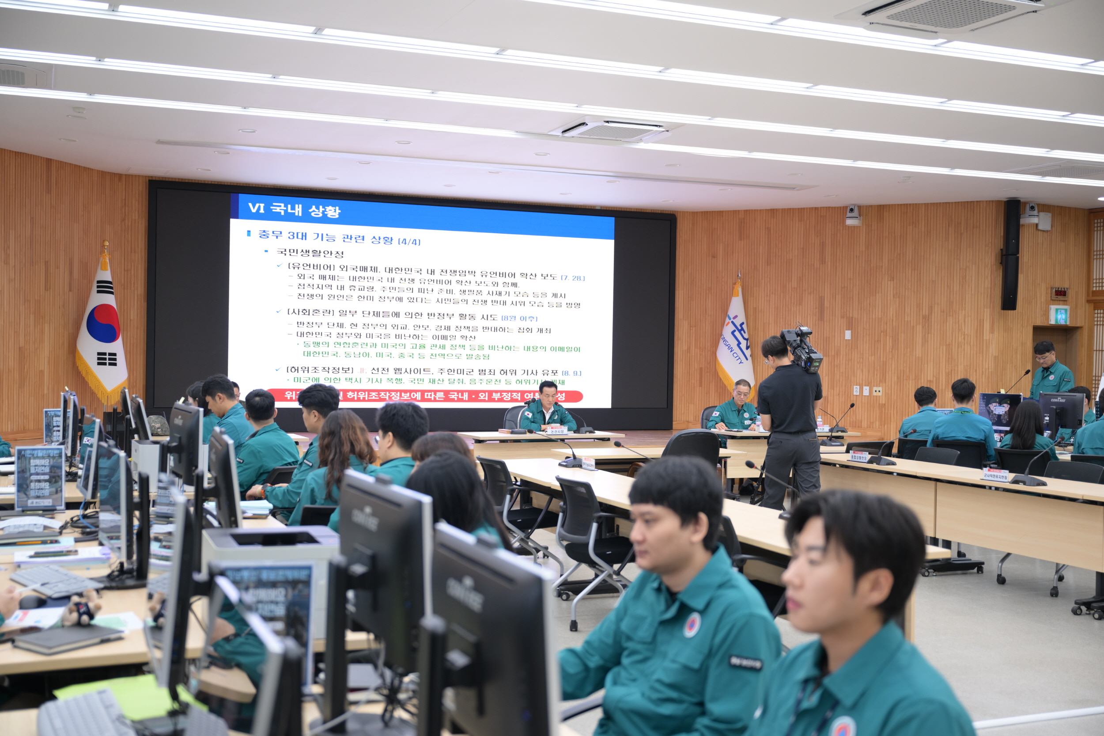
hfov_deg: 48.5
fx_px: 1226
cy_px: 368
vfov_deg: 33.4
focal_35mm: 40
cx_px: 552
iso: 500
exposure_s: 1/160
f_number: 2.8
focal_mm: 40
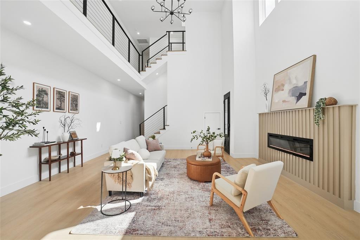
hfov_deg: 100.4
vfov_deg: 77.3
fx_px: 150
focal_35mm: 15
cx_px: 180
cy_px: 120
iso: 640
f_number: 5
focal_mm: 15
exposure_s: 1/125
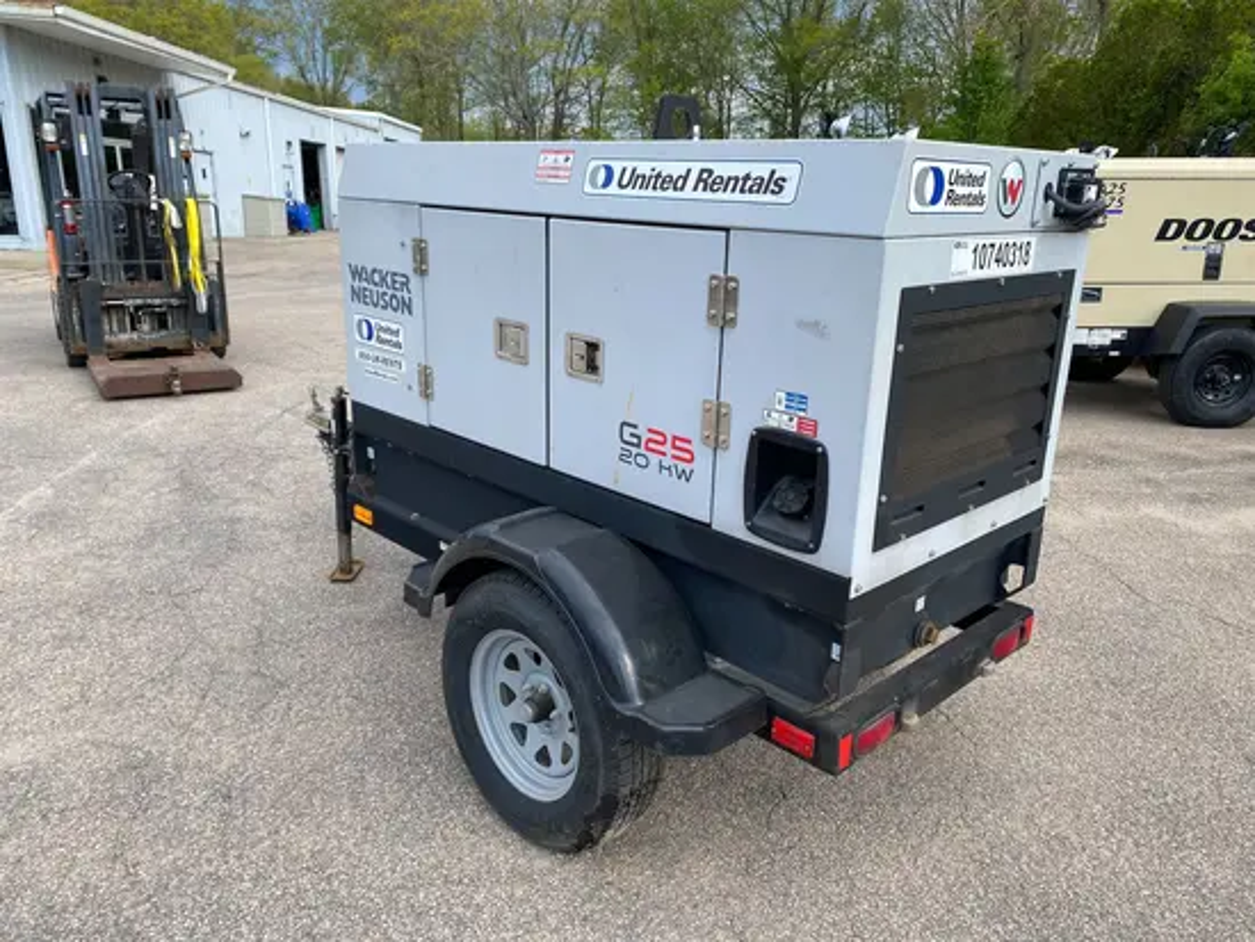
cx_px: 628
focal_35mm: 26
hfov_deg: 67.3
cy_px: 471
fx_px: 943
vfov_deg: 53.1
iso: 32
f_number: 1.8
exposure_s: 1/1063
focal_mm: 4.25
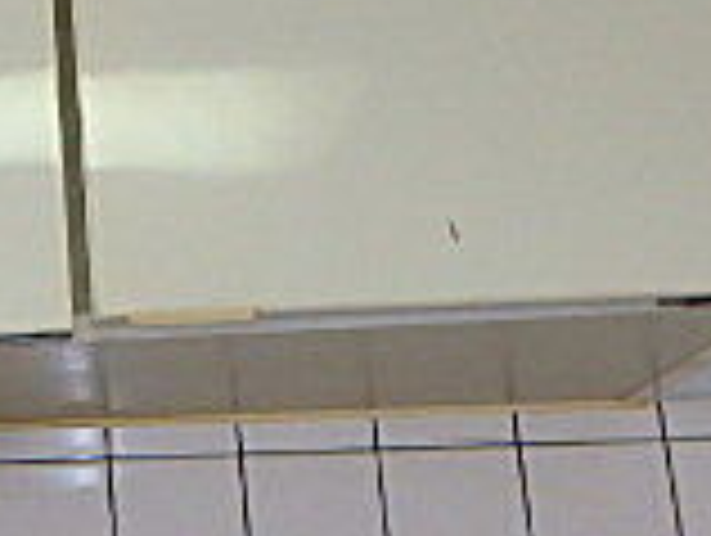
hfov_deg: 19.0
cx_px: -472
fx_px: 1749
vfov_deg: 17.4
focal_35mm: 85
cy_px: 252
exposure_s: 1/30
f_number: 3.5
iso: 250
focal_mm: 3.7
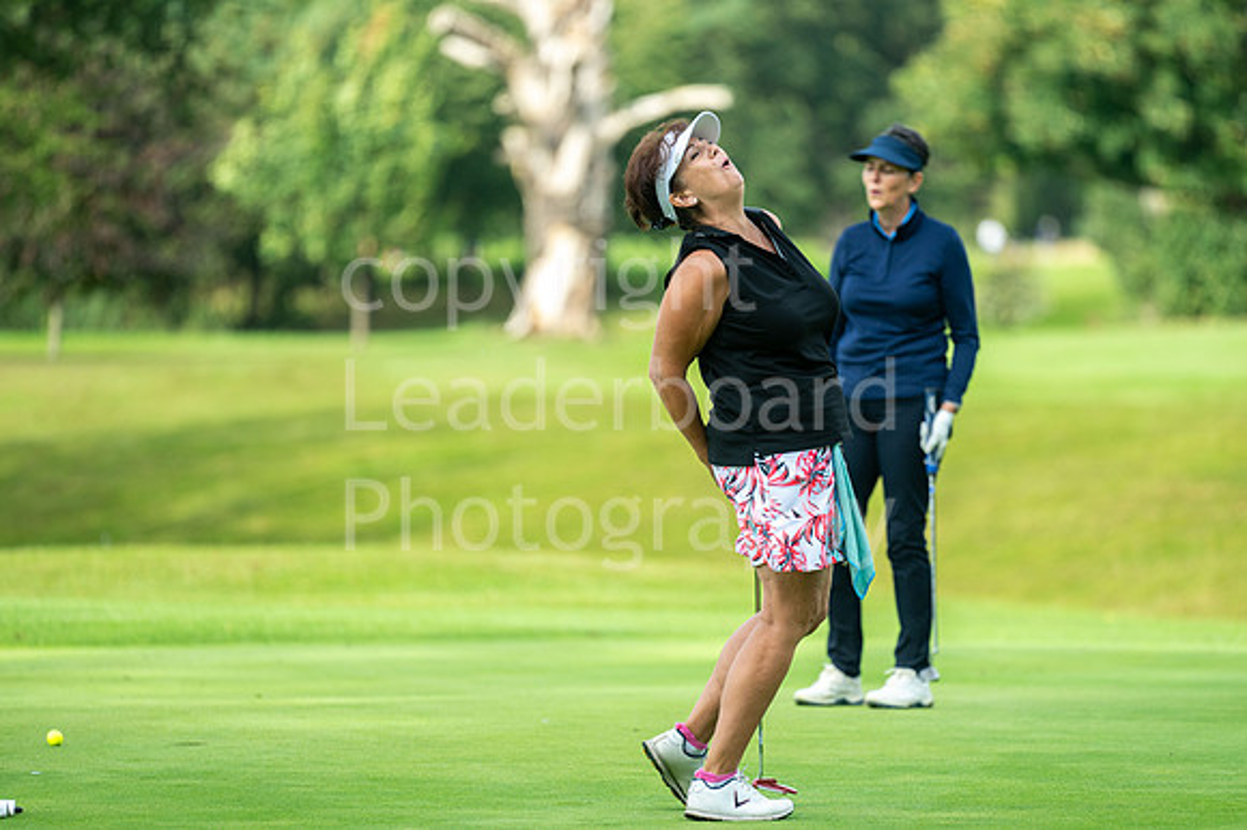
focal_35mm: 300
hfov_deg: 6.9
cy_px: 415
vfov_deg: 4.6
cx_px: 624
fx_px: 10388
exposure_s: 1/1000
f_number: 4
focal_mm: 300
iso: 250
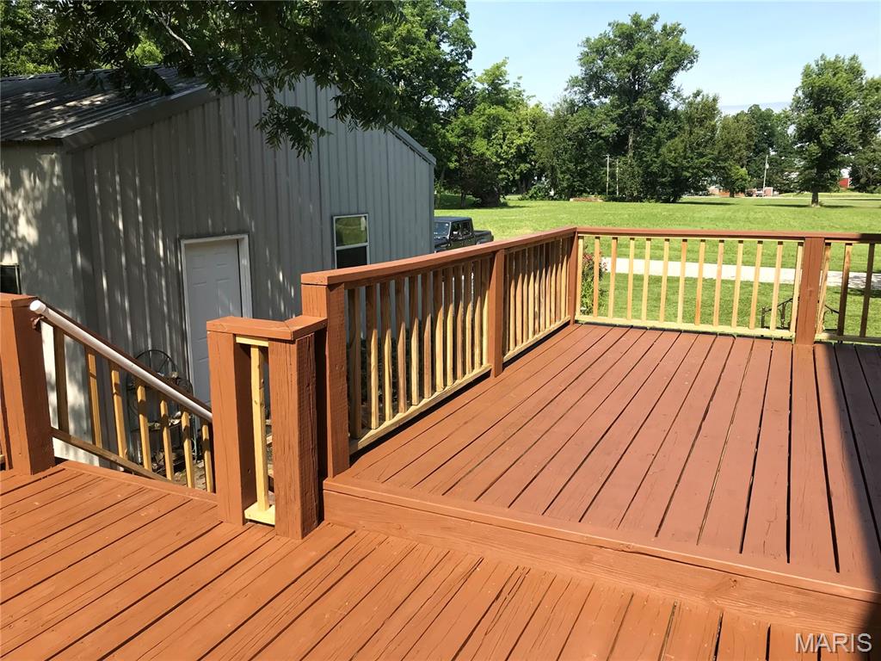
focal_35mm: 28
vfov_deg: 49.7
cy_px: 330
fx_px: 713
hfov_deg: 63.4
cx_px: 440
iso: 20
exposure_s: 1/1294
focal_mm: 3.99
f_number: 1.8
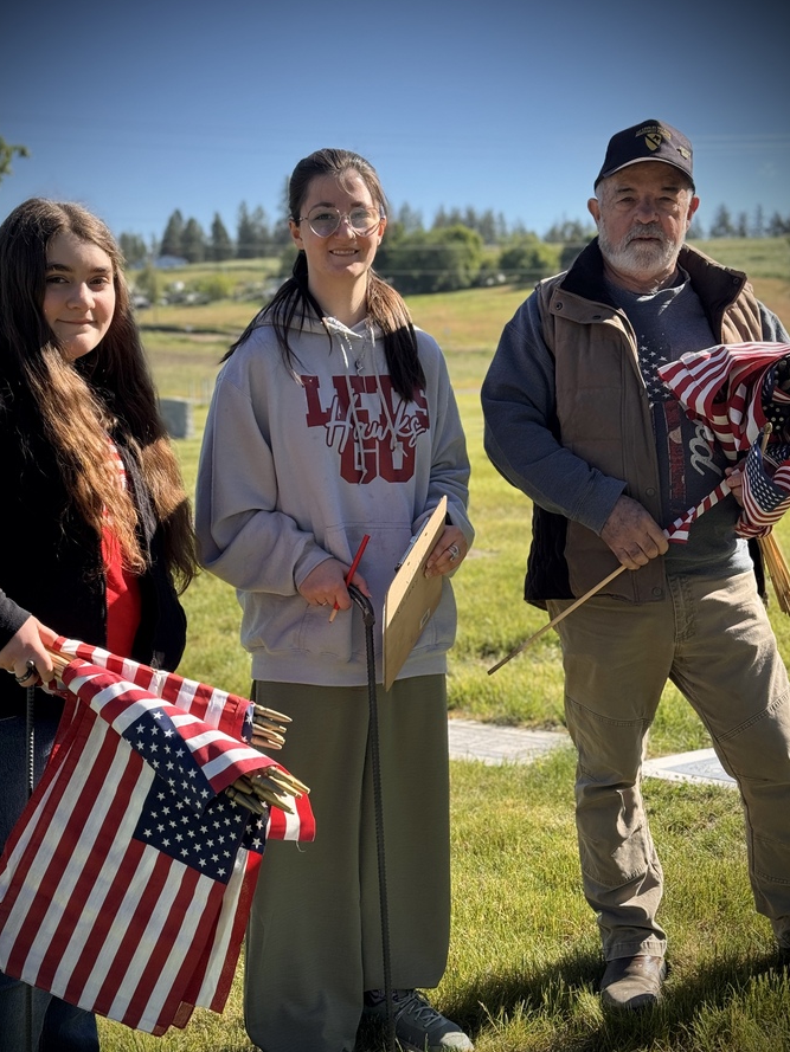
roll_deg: -0.2
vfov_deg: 35.5
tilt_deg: -4.8
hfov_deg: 27.0
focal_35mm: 54
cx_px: 365
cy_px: 564
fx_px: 1643
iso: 64
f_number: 1.78
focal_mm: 6.76
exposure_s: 1/1869
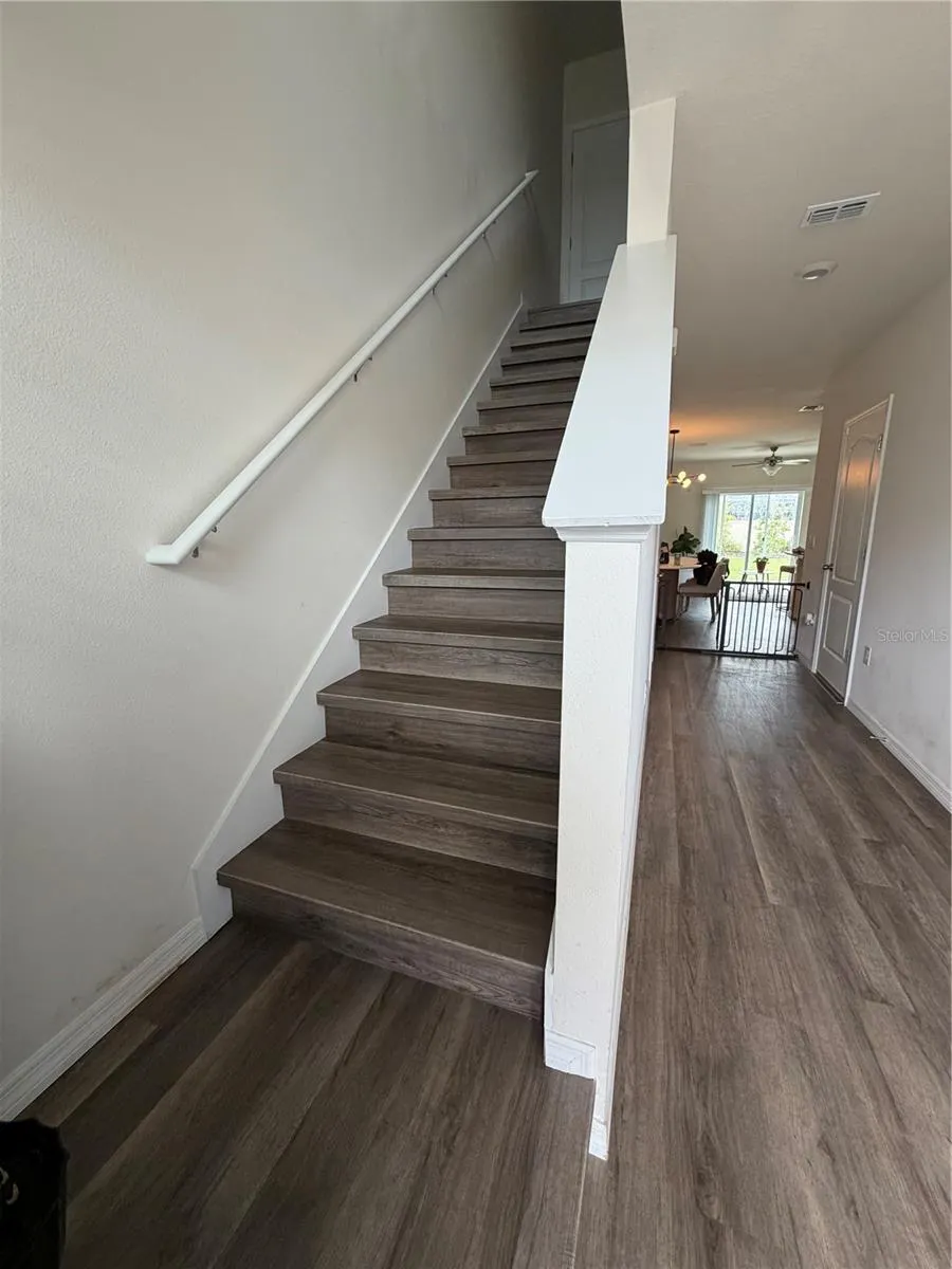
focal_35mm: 14
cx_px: 476
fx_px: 513
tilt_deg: -11.9
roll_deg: +0.3
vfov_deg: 102.1
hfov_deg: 85.7
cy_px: 634
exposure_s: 1/60
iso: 160
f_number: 2.2
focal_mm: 2.22
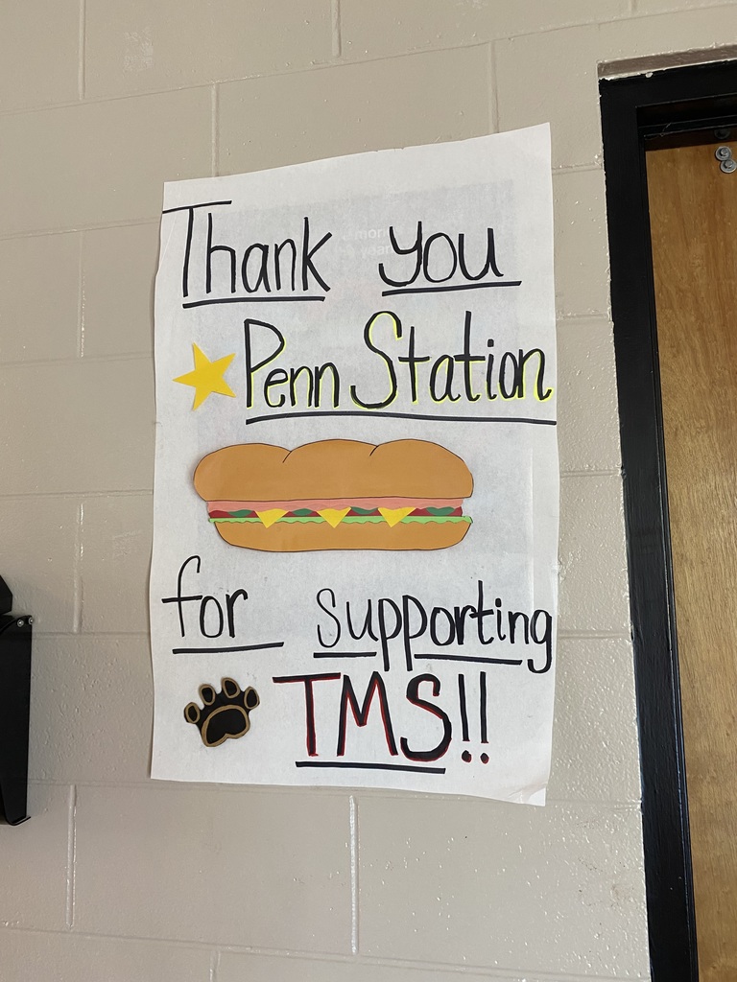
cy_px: 491
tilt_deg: +7.0
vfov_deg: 67.3
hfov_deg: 53.1
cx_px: 368
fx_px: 738
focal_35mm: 26
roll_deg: +1.5
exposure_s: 1/60
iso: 100
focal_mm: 4.25
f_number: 1.8
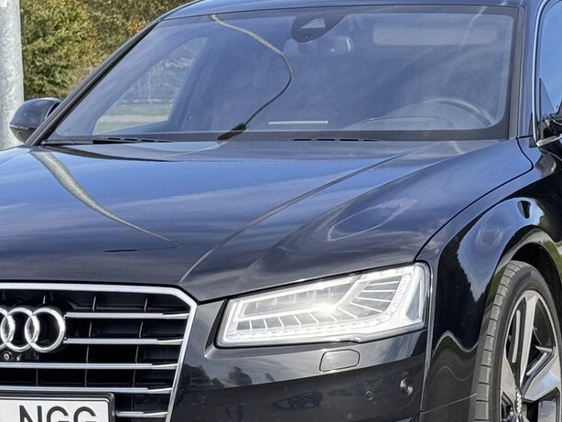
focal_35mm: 125
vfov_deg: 11.8
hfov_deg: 15.7
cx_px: 352
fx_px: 2030
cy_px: 352
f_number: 1.78
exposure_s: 1/731
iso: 64
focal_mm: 6.76
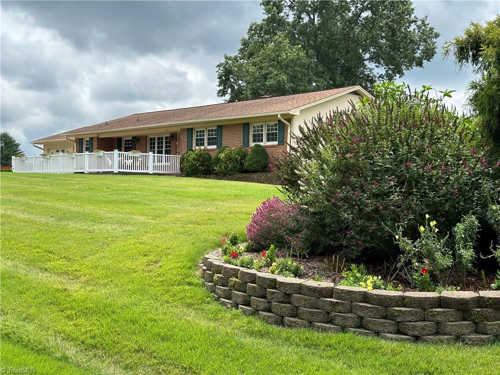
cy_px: 188
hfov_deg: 39.7
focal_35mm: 48
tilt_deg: +1.2
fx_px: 693
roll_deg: -1.1
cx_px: 250
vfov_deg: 30.3
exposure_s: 1/2304
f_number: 1.78
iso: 64
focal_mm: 6.86
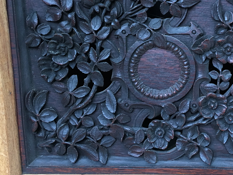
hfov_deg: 34.0
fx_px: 377
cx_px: 158
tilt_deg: -17.7
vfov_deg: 25.9
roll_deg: +3.0
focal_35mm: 56
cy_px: 49
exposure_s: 1/15
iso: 32
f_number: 2.2
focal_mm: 4.15
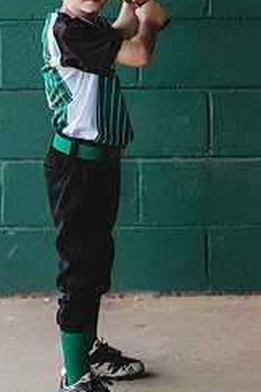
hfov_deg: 8.7
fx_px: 1712
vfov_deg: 13.0
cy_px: 82
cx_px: 156
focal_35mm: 157
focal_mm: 85
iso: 320
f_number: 2.8
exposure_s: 1/250
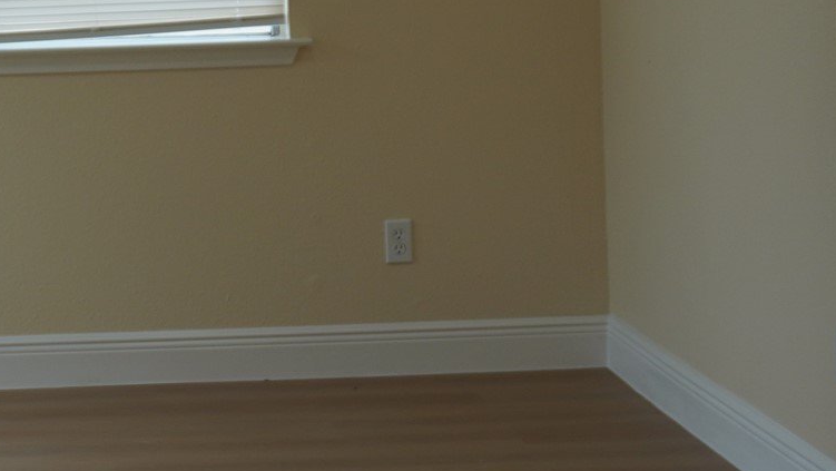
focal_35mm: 109
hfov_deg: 19.1
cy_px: -17
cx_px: 3
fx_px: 2417
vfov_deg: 11.0
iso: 160
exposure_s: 1/160
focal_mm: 24
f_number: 4.5
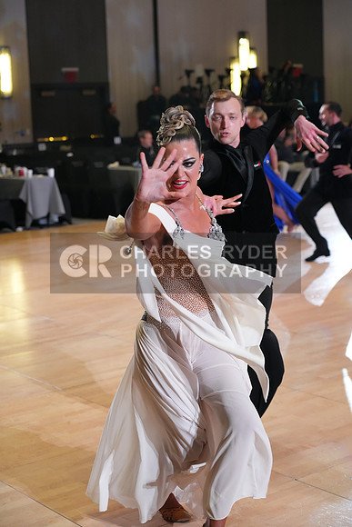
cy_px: 264
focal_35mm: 65
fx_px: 953
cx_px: 176
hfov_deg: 20.9
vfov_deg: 31.0
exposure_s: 1/500
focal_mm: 65
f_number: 4
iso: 4000
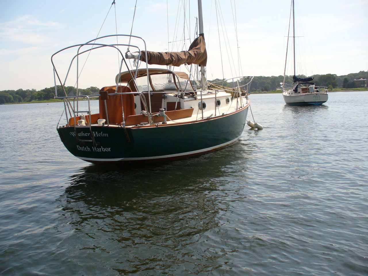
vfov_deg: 38.7
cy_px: 138
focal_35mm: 37
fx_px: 393
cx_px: 184
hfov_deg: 50.1
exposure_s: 1/500
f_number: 5.6
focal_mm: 6.1
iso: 100
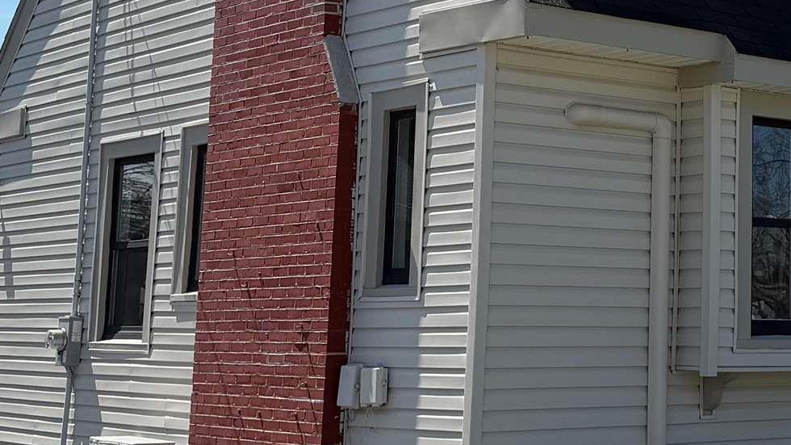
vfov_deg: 14.5
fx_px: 1720
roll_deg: +0.1
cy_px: 22
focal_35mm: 82
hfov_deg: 24.9
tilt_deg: +8.6
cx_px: 762
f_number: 1.78
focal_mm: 6.76
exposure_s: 1/4405
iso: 80
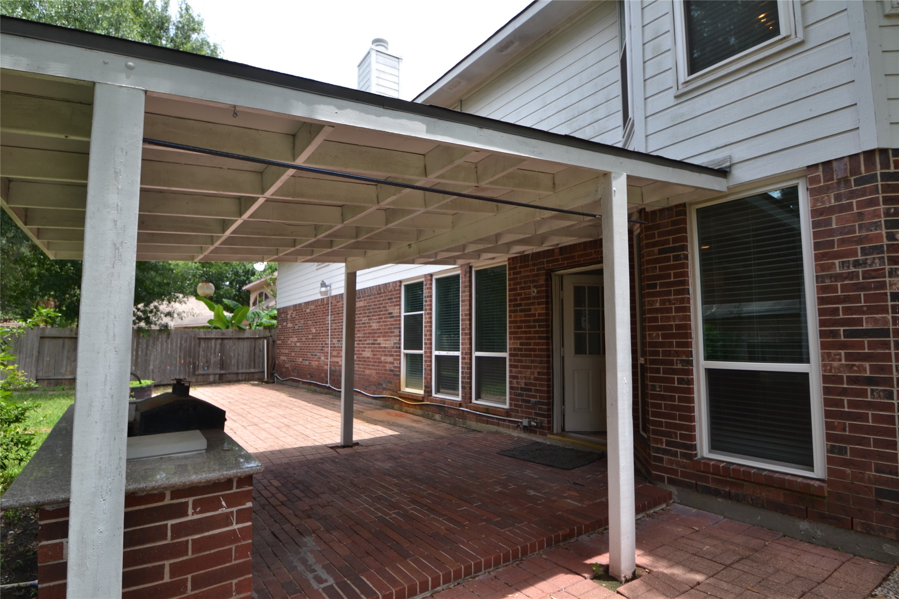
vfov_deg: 67.4
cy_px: 300
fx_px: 449
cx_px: 450
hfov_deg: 90.0
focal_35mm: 18
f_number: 6.3
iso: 100
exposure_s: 1/160
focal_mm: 12
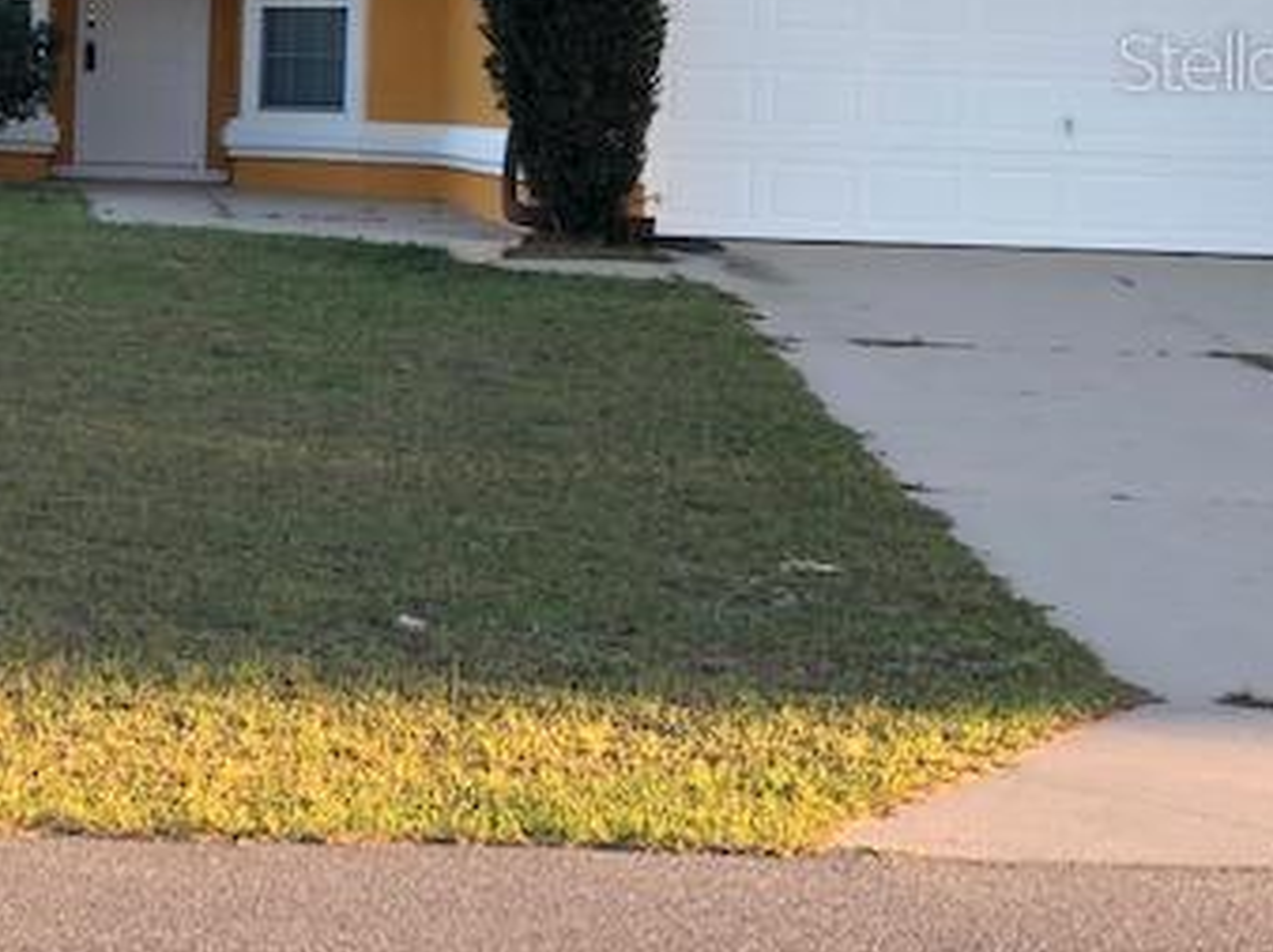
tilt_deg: +1.4
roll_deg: -1.9
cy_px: 60
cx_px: 267
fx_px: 3969
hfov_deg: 18.1
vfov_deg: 13.5
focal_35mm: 108
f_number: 2.8
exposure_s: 1/121
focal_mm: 6.6
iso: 25
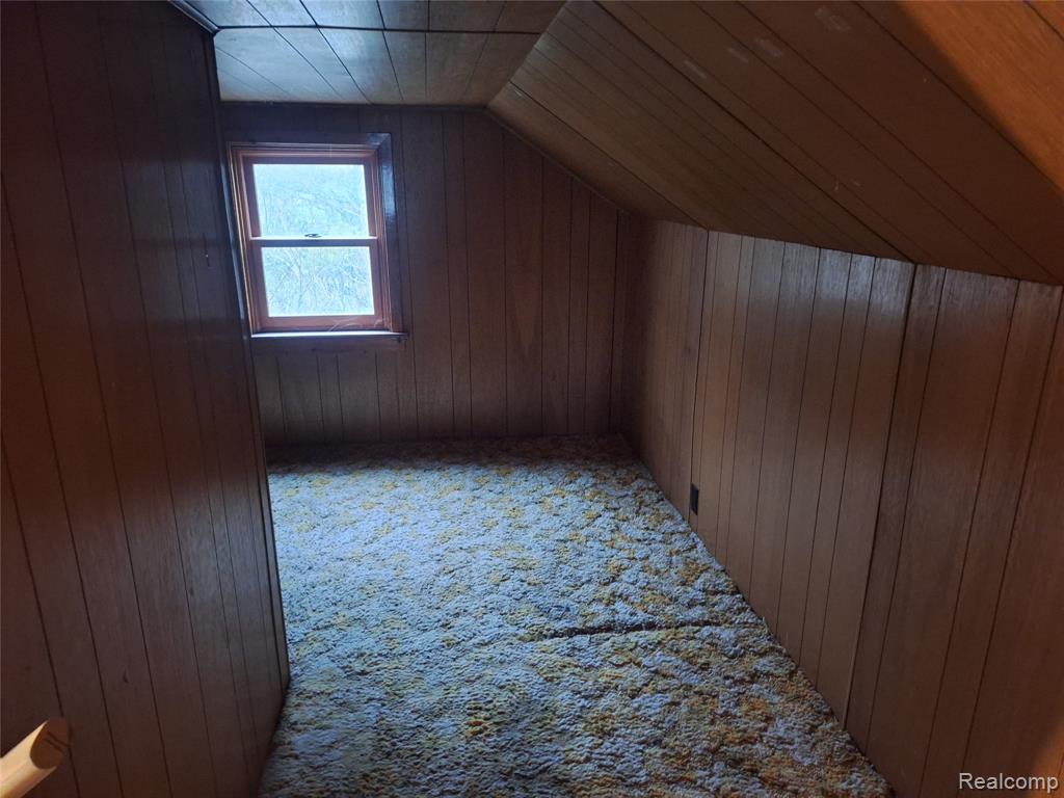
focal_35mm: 23
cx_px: 532
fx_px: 707
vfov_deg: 58.9
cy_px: 399
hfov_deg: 73.9
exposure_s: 1/20
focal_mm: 5.54
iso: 1250
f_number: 1.8
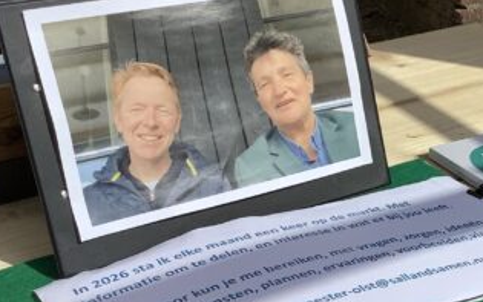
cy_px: 218
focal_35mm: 80
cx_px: 451
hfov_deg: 24.9
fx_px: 1053
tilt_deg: -27.2
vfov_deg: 16.3
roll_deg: -2.0
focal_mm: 3.3
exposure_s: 1/4292
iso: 25
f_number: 2.4
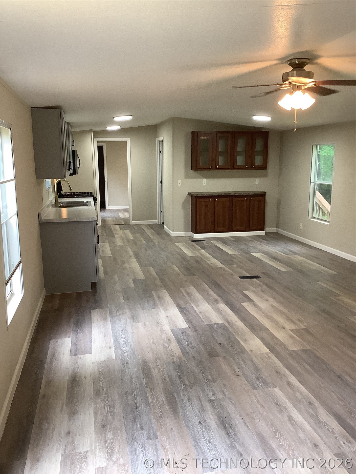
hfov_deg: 45.4
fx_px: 425
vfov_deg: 58.4
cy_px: 237
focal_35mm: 31
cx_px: 178
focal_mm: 3.3
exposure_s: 1/60
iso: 160
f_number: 2.4
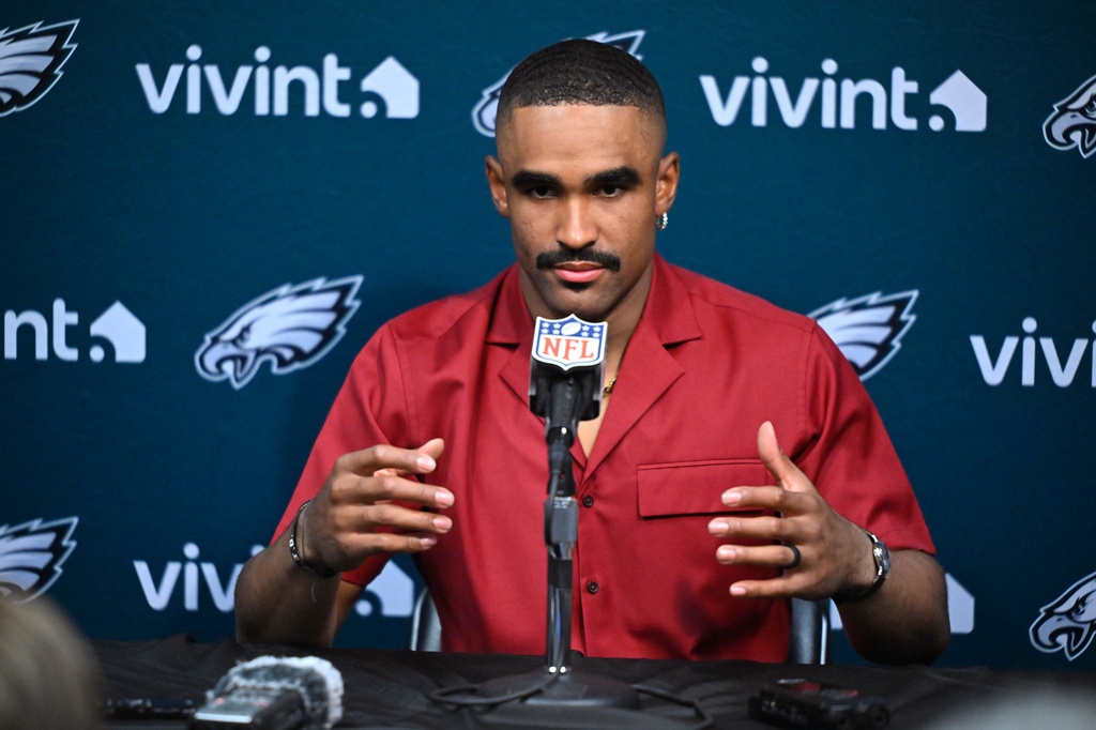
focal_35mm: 145
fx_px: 4413
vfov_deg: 9.5
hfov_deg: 14.2
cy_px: 365
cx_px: 548
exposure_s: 1/640
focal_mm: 145
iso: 6400
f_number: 2.8
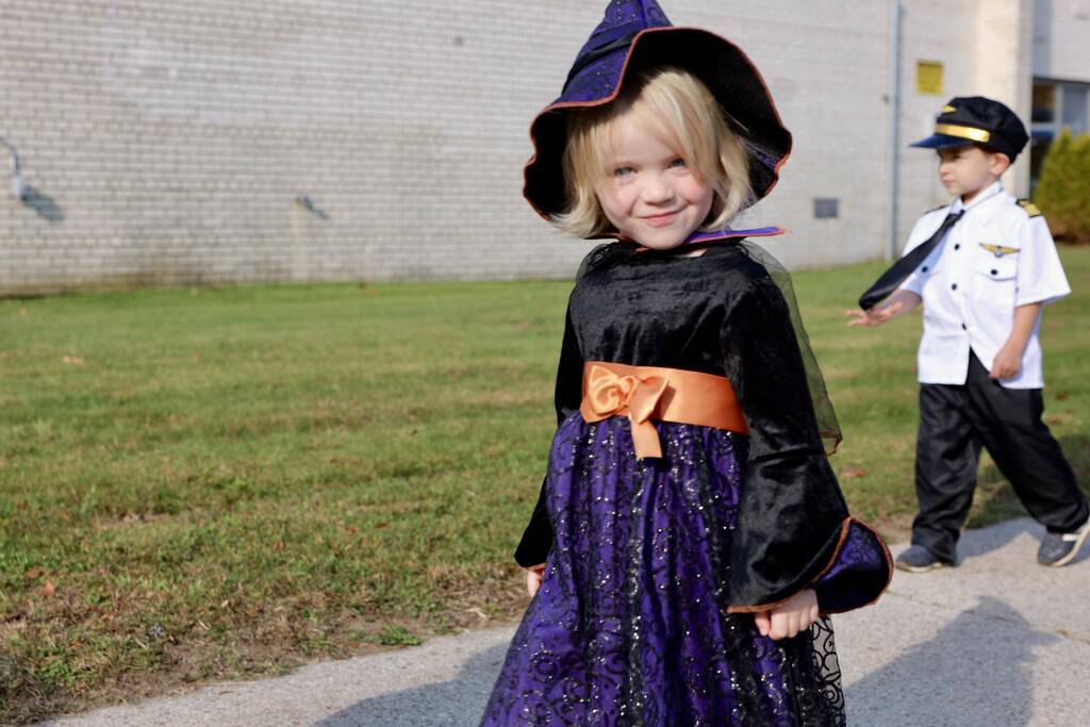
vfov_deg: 22.6
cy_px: 364
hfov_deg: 33.4
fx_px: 1817
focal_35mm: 60
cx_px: 545
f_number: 5.6
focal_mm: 60
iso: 100
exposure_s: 1/250
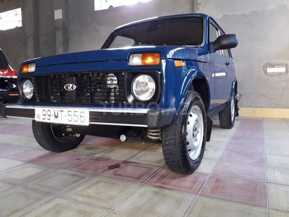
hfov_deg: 65.3
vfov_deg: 51.4
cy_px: 108
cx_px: 144
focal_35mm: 27
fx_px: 225
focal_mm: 3.6
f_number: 1.9
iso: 200
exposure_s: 1/50
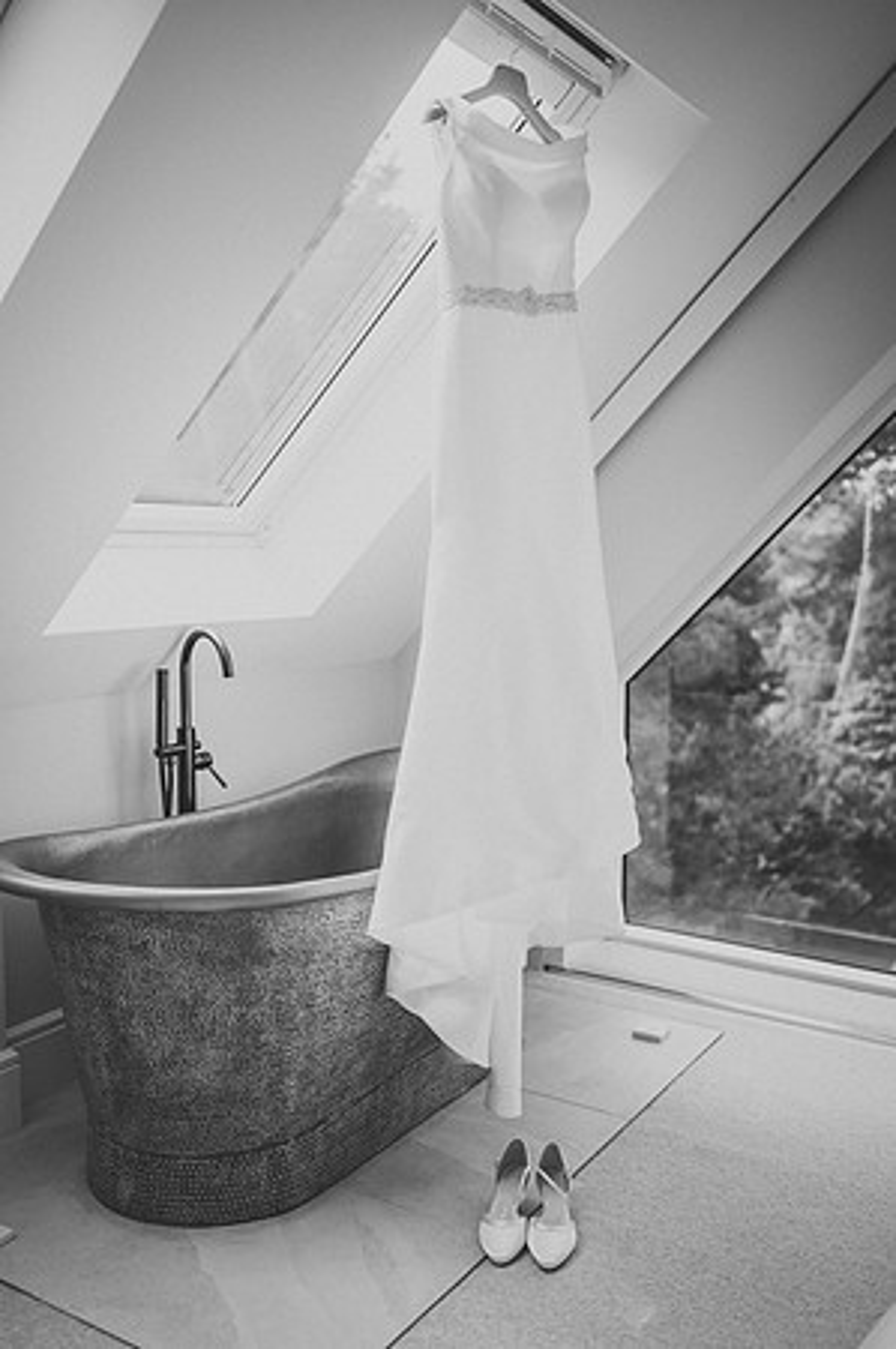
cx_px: 448
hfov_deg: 37.8
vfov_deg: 54.5
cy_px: 674
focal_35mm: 35
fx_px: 1310
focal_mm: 35
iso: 100
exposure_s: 1/2500
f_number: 1.8
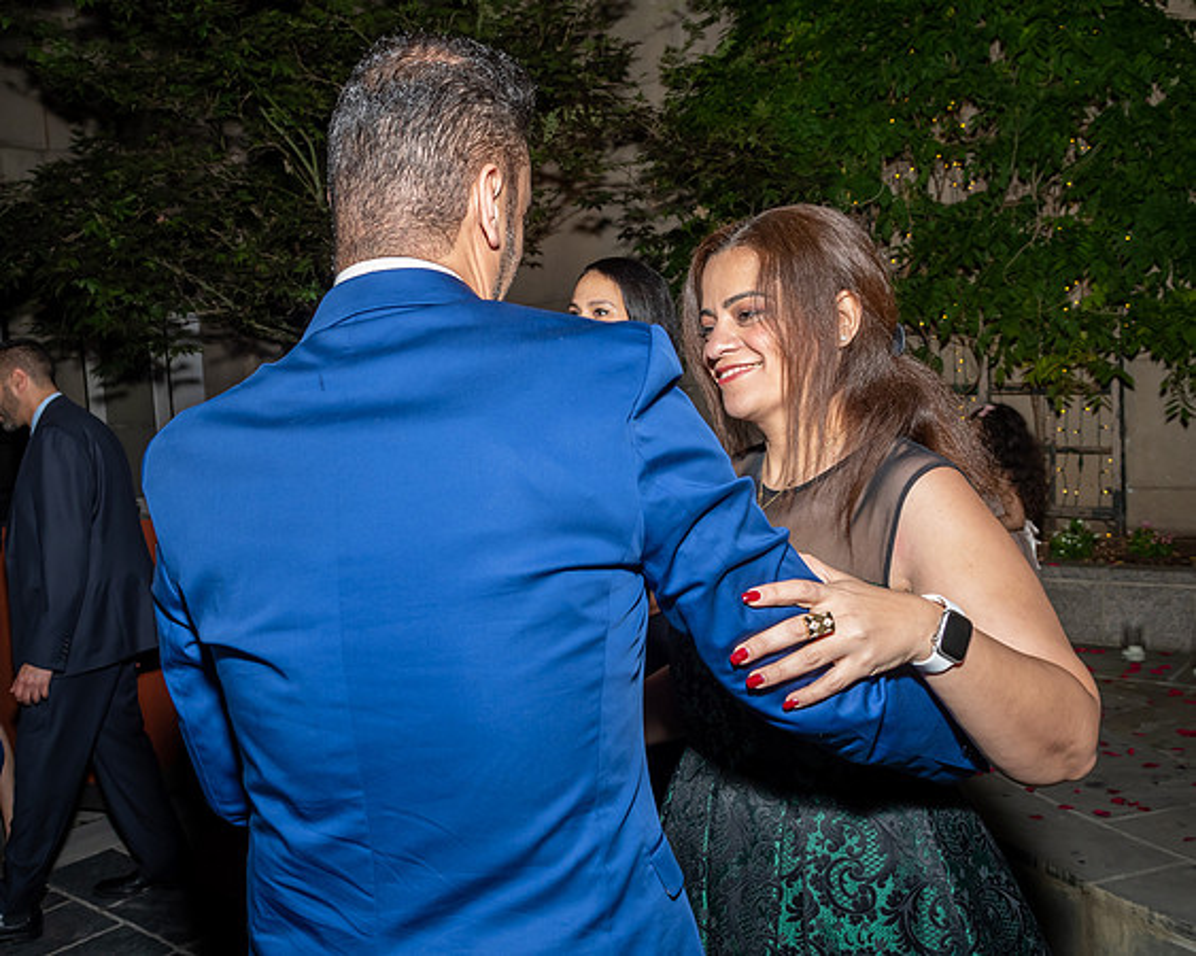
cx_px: 519
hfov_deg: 55.6
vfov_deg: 45.8
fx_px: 1129
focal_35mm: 32
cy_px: 531
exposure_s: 1/250
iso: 500
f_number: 5.6
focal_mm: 17
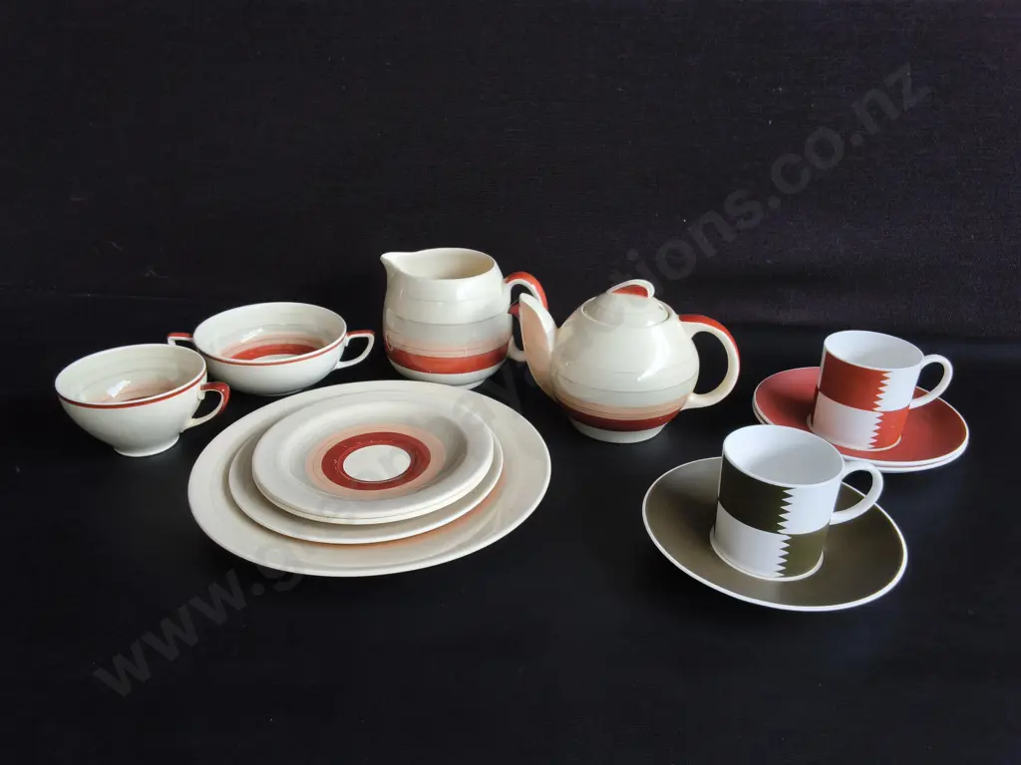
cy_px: 382
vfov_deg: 51.4
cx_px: 510
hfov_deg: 65.3
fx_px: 796
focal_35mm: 27
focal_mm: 2.87
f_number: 2
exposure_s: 1/100
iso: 64
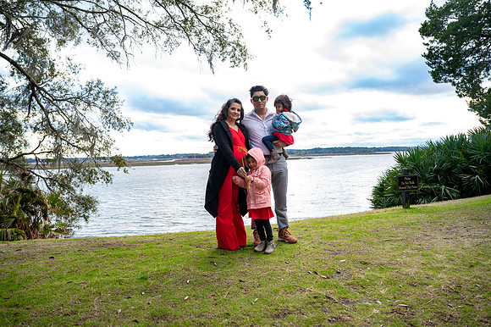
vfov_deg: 53.1
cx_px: 246
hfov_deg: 73.8
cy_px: 164
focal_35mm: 24
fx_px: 327
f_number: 2.8
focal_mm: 24
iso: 250
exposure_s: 1/320
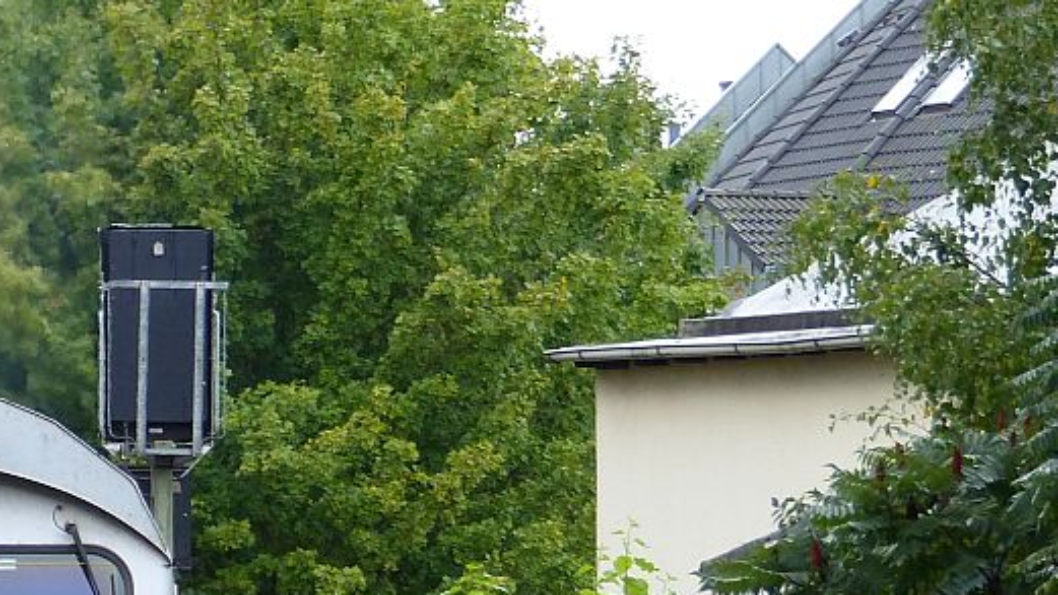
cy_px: 735
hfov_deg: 4.4
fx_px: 13718
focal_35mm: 489
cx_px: 69
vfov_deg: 2.5
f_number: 2.8
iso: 200
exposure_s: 1/500
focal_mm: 35.1
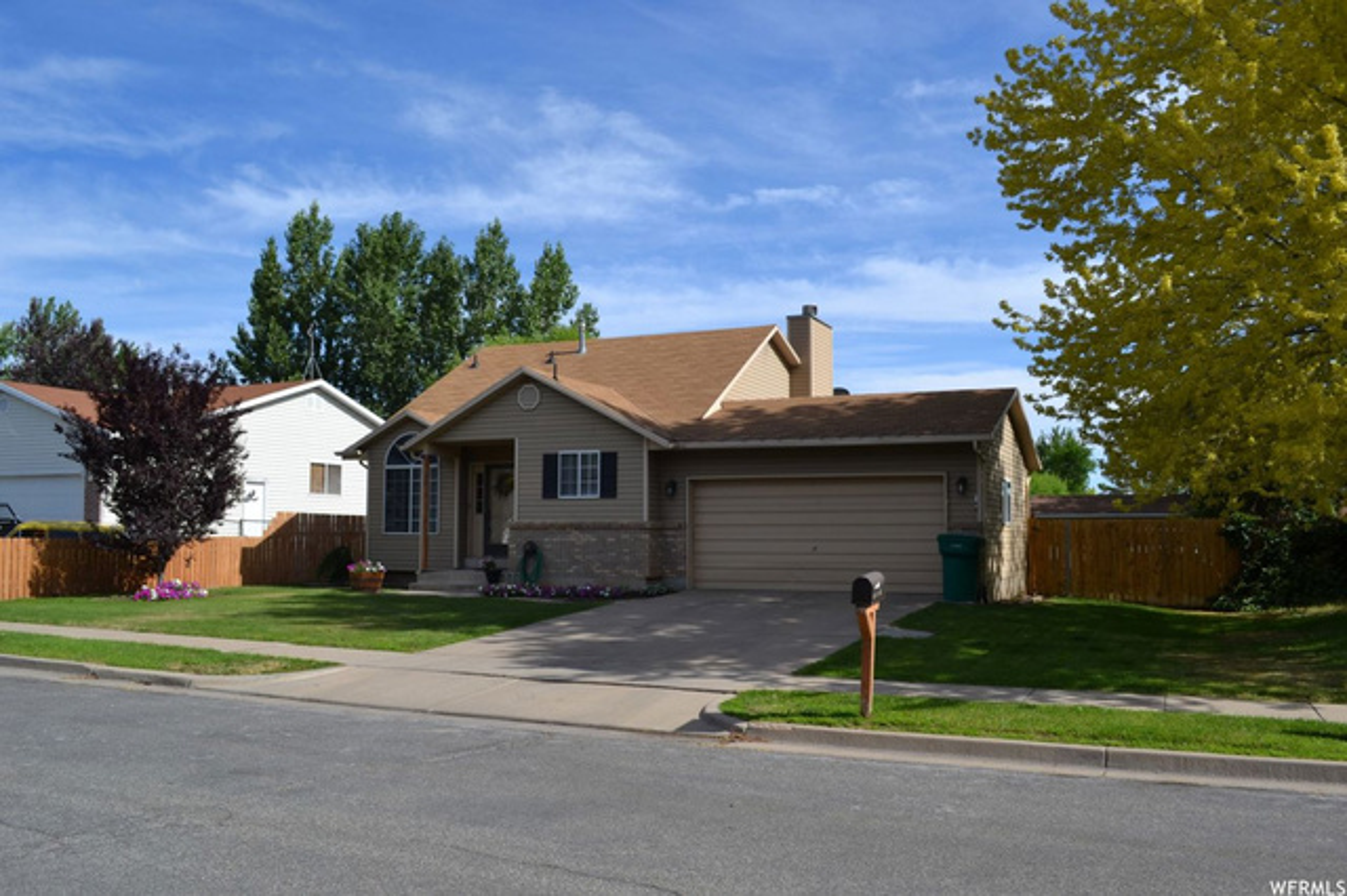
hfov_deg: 62.0
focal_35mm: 30
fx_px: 1122
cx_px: 674
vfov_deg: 43.6
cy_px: 448
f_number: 8
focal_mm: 20
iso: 100
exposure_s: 1/250
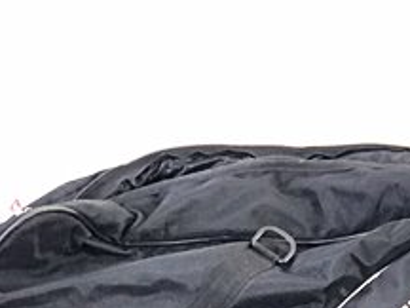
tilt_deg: -66.2
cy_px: 508
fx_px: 2286
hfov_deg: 10.0
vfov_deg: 7.5
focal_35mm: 193
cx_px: 573
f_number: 2.4
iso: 160
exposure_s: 1/14
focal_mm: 6
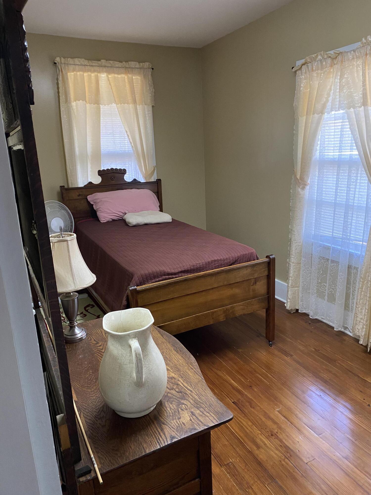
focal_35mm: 26
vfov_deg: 67.3
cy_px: 248
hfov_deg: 53.1
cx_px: 186
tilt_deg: -14.1
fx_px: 372
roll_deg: +2.5
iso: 400
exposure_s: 1/60
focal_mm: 4.25
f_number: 1.8
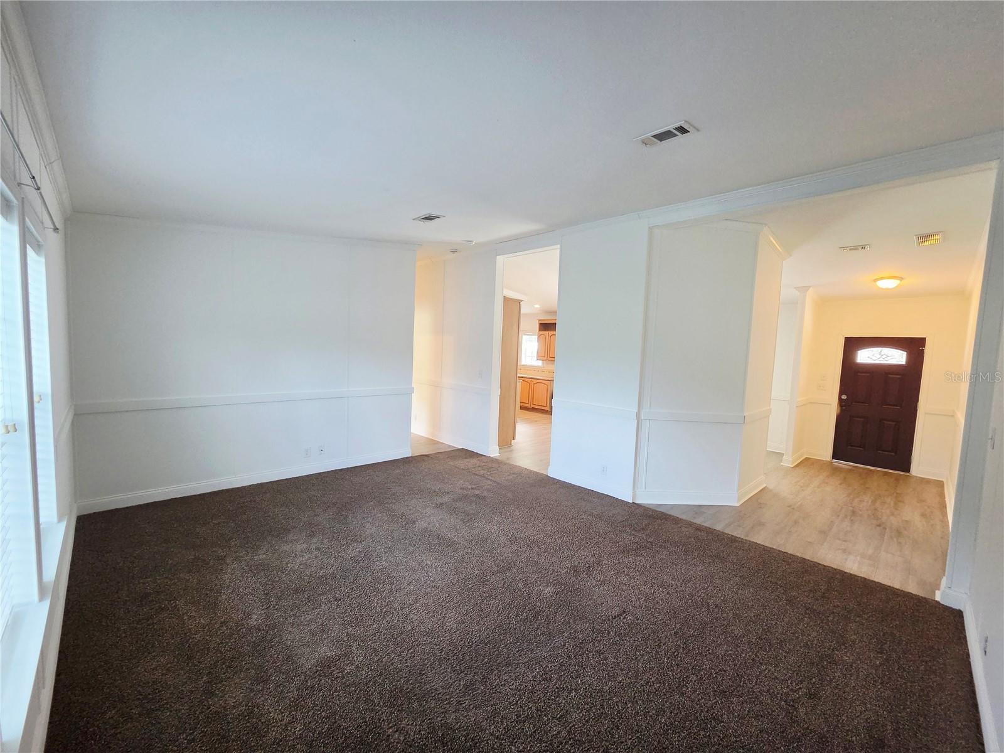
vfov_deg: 89.9
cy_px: 376
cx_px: 502
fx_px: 377
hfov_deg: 106.2
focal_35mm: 13
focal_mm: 2.2
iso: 250
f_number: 2.2
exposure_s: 1/60.2
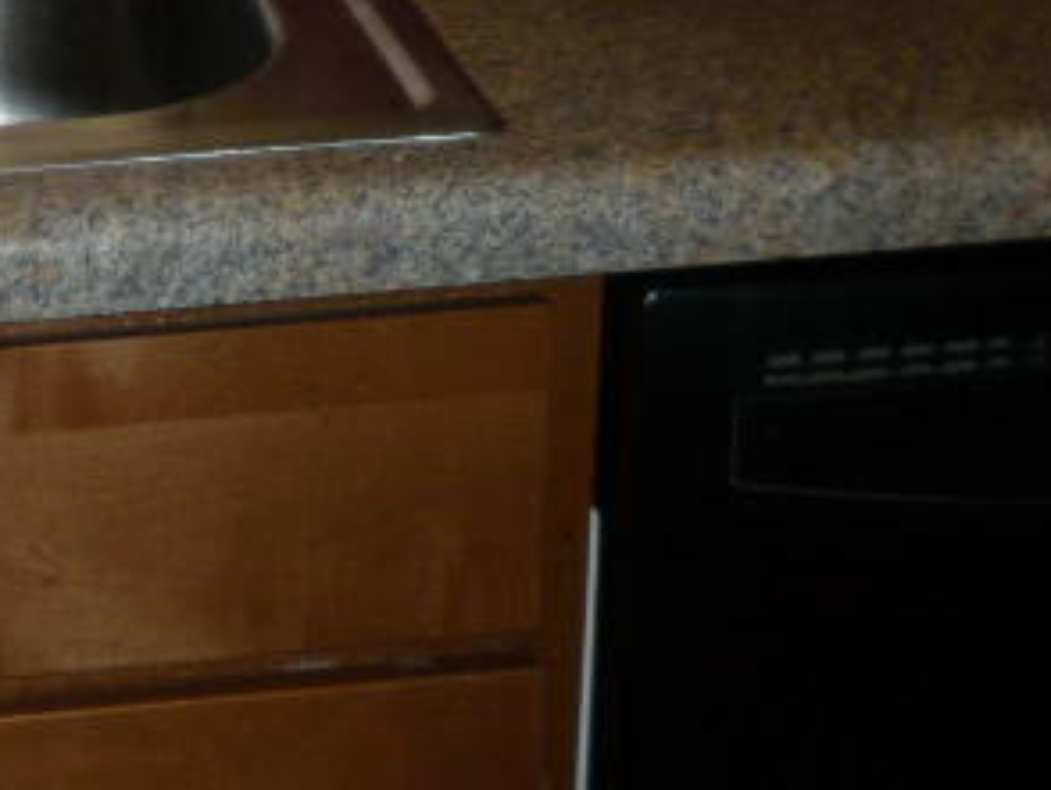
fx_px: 3069
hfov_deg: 18.9
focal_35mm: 101
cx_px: 14
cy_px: 218
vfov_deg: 14.6
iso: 100
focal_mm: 5.2
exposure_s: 1/60
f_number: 3.3
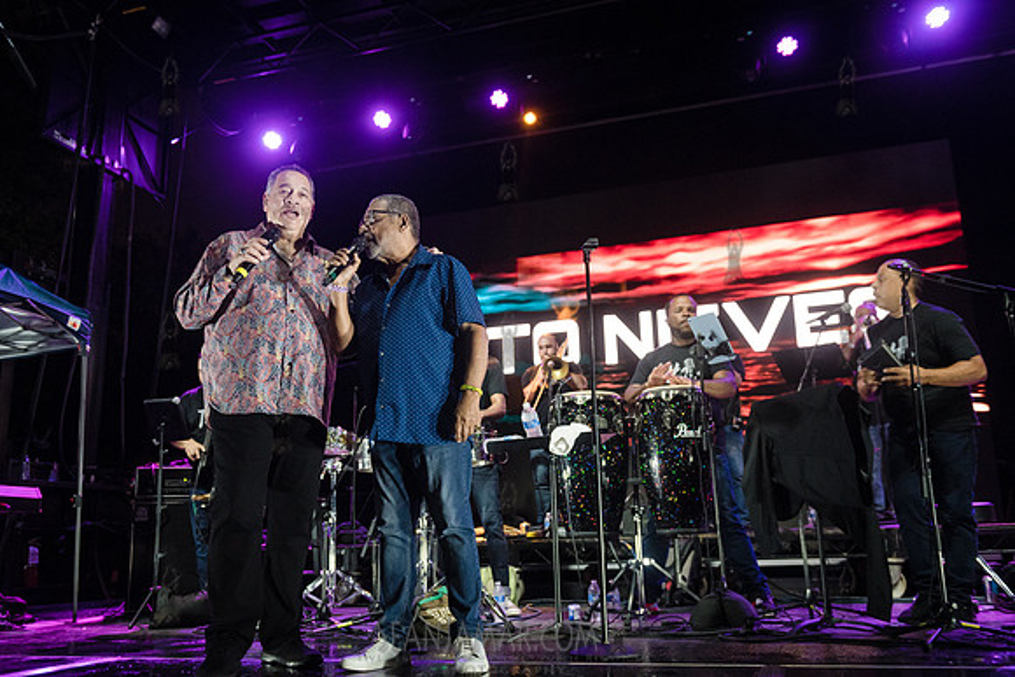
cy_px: 338
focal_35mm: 32
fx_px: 902
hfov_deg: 58.7
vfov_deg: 41.1
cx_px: 508
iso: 3200
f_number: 3.5
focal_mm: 32
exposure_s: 1/250
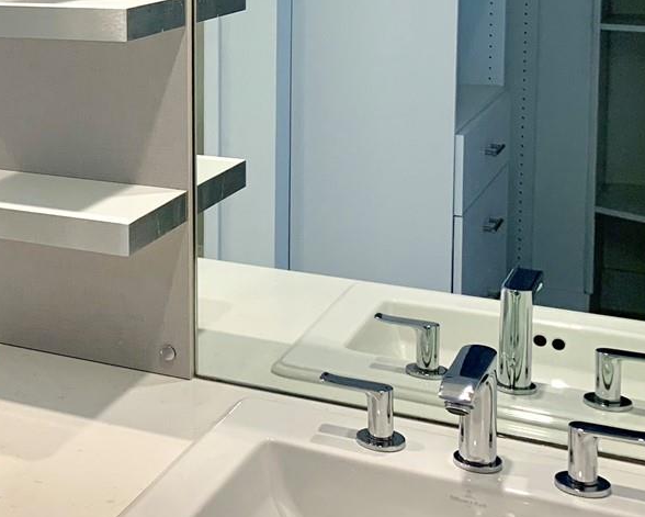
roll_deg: +1.5
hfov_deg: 24.6
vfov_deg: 21.5
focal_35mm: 69
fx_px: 1318
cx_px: -152
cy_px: 23
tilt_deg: -4.8
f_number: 1.8
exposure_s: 1/120
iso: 64
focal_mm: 4.25
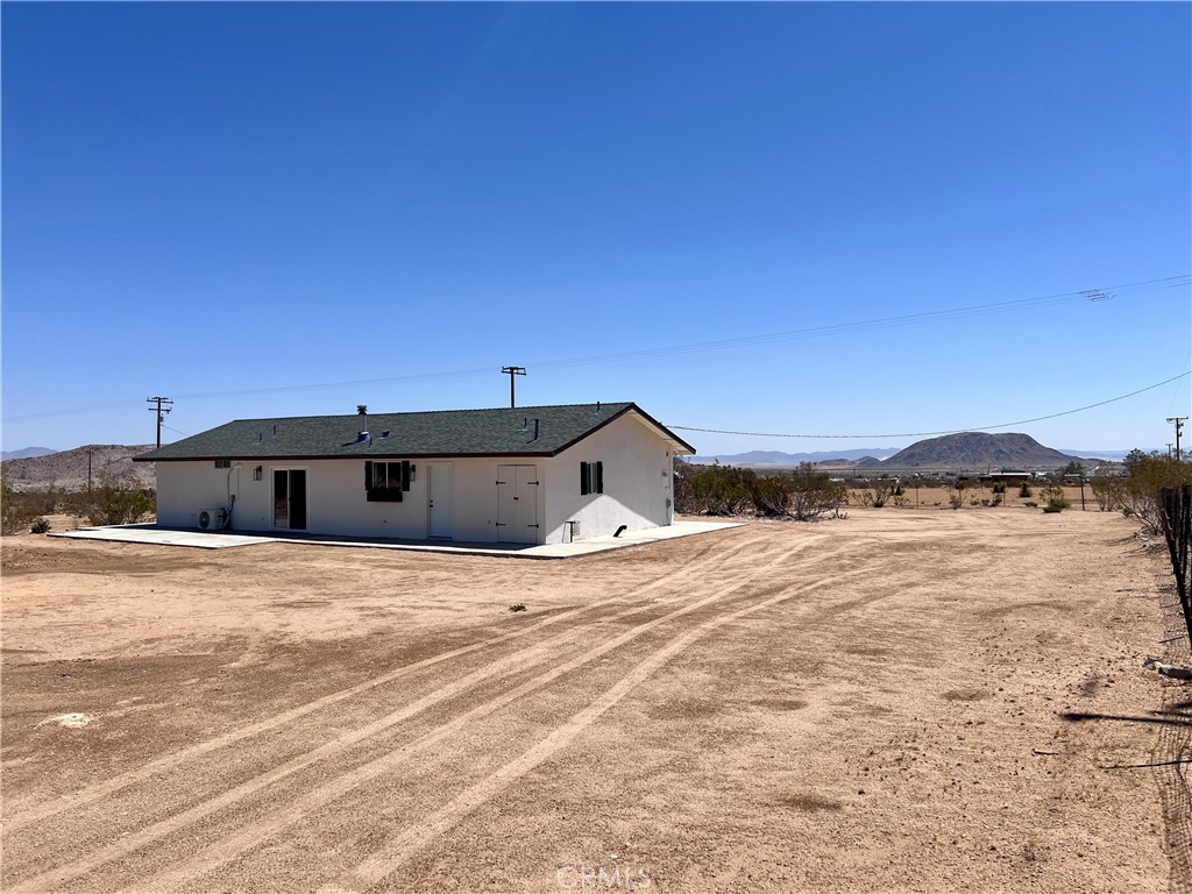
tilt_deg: +0.3
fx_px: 895
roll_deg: +1.0
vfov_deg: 53.1
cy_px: 447
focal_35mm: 26
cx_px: 596
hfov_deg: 67.3
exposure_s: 1/8696
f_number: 1.5
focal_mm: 5.7
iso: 50
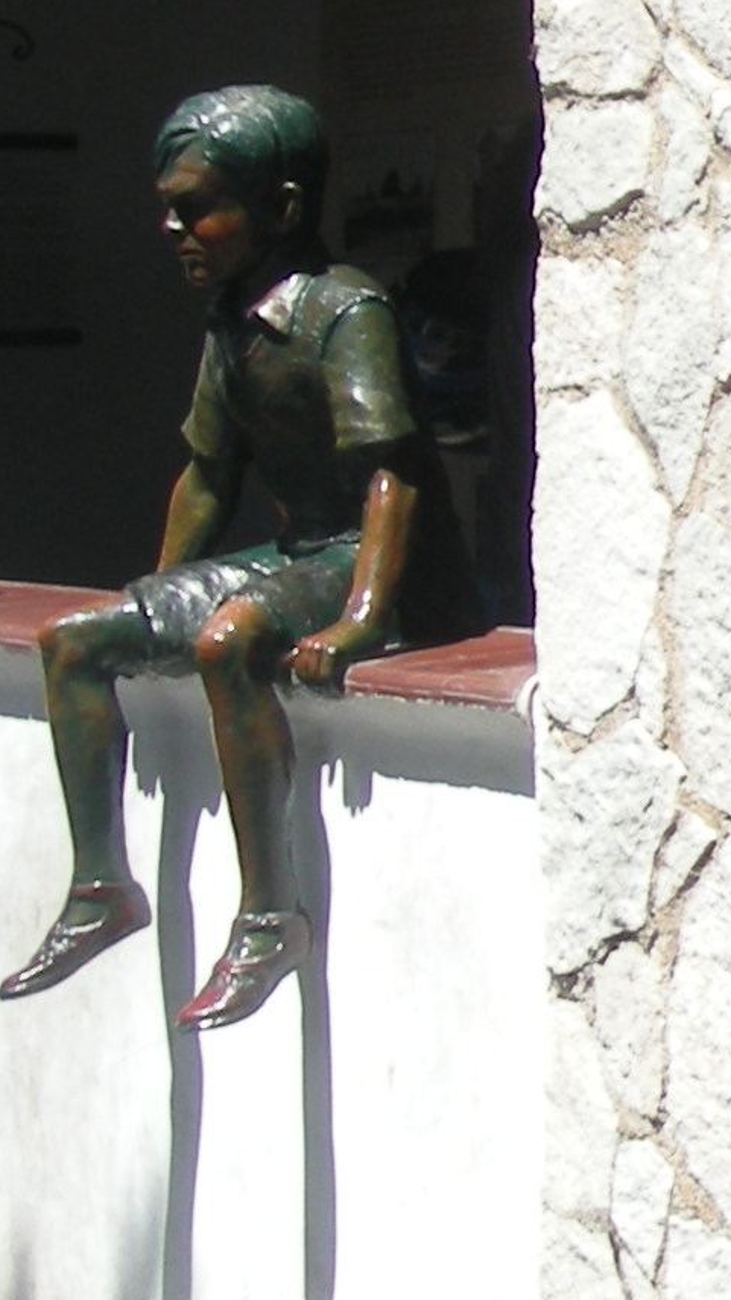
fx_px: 4720
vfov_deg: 15.7
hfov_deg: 8.0
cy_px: 480
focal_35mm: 137
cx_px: 1941
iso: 50
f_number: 5.7
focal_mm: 5.7
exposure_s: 1/180
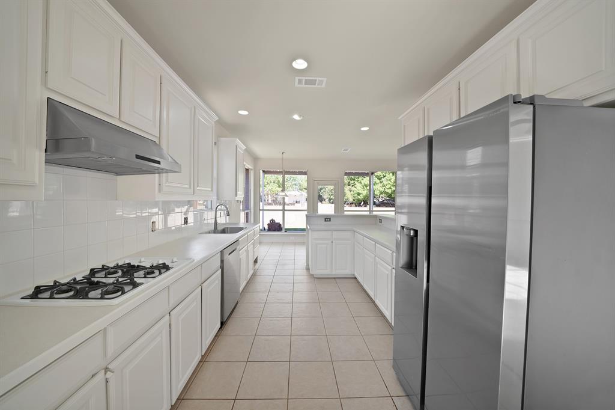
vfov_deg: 90.0
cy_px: 205
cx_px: 308
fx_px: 205
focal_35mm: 12
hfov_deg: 112.6
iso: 640
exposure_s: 1/13
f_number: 9
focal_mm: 12
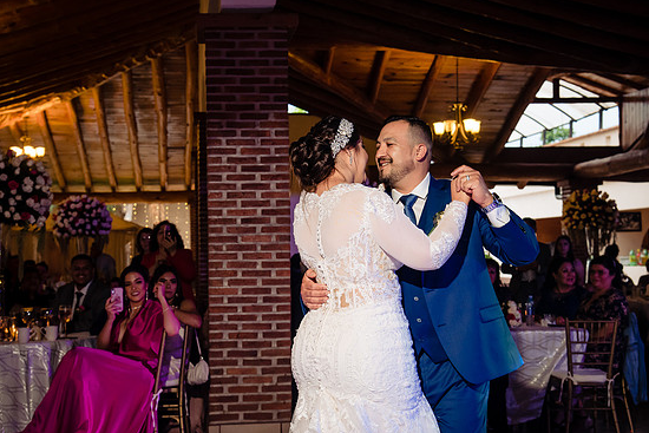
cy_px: 213
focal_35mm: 57
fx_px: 1028
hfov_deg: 35.0
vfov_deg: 23.8
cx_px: 321
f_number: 6.3
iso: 2000
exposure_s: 1/125
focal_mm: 52
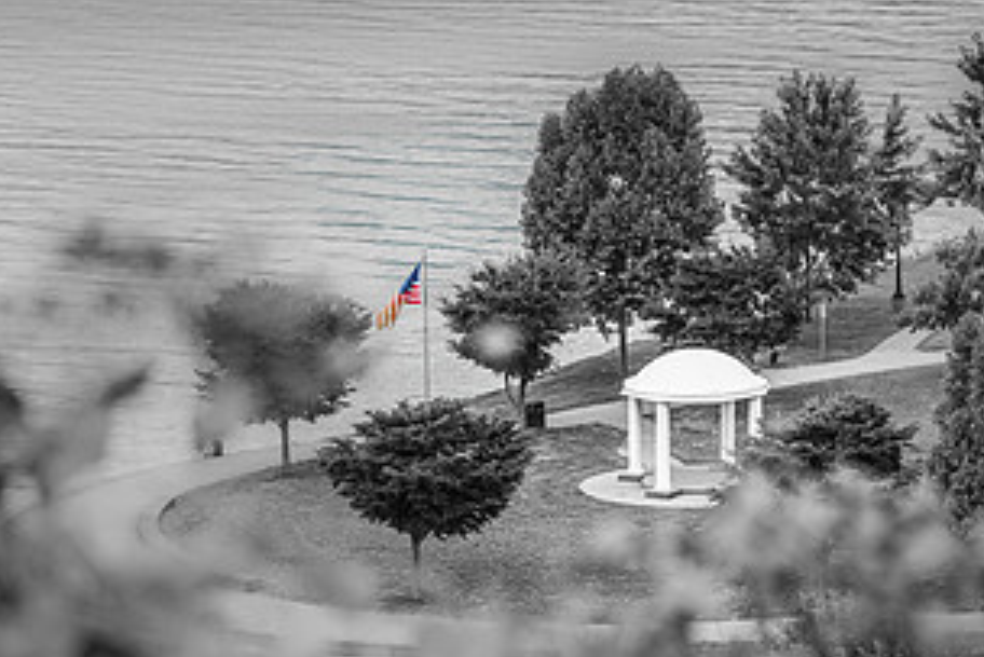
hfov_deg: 5.4
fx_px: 10446
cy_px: 464
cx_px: 350
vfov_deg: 3.6
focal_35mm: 382
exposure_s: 1/2000
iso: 200
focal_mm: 200
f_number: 4
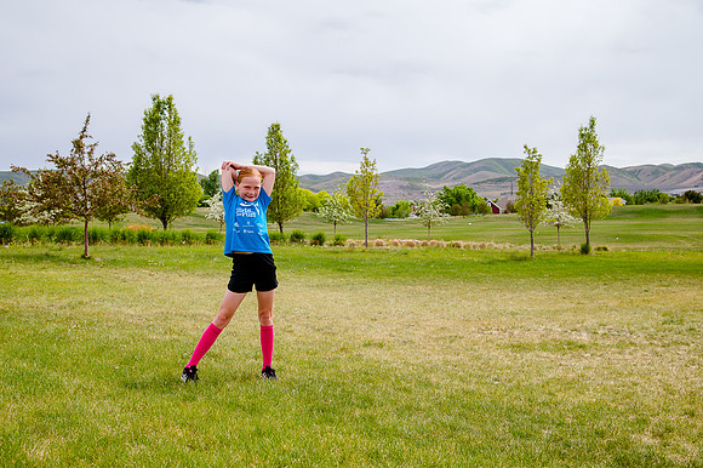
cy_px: 250
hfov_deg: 41.8
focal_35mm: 47
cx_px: 327
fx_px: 919
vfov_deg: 28.6
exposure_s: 1/640
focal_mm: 44
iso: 200
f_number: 6.3
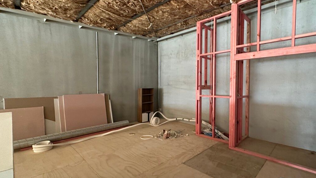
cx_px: 184
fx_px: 151
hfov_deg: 91.8
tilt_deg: -2.1
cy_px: 91
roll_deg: +0.3
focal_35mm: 18
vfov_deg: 61.0
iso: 800
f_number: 2.2
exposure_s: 1/60
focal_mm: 2.22
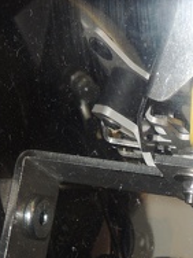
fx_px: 565
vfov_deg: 22.5
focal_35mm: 76
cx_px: 232
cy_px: 350
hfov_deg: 18.4
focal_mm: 4.3
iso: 125
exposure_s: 1/30
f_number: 3
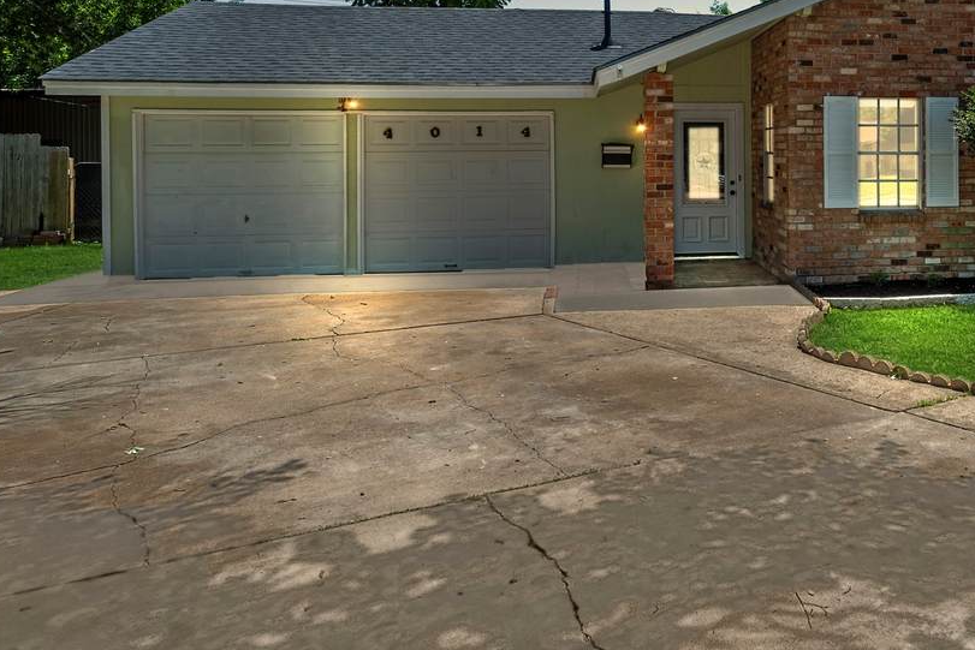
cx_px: 717
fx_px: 813
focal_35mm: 30
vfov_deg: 42.0
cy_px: 144
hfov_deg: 59.1
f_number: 8
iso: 100
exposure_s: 1/250
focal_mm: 19
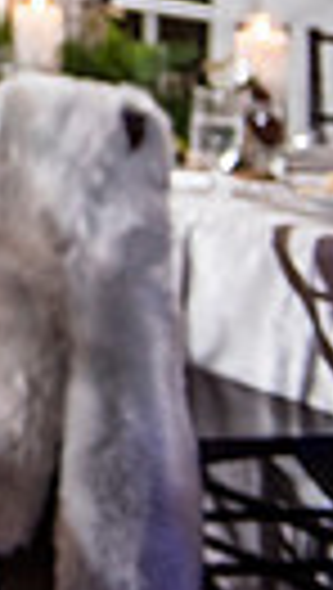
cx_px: -873
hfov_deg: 6.4
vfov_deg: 12.7
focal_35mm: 162
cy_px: -259
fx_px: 2535
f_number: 2.8
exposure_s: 1/125
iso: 1600
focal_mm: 35
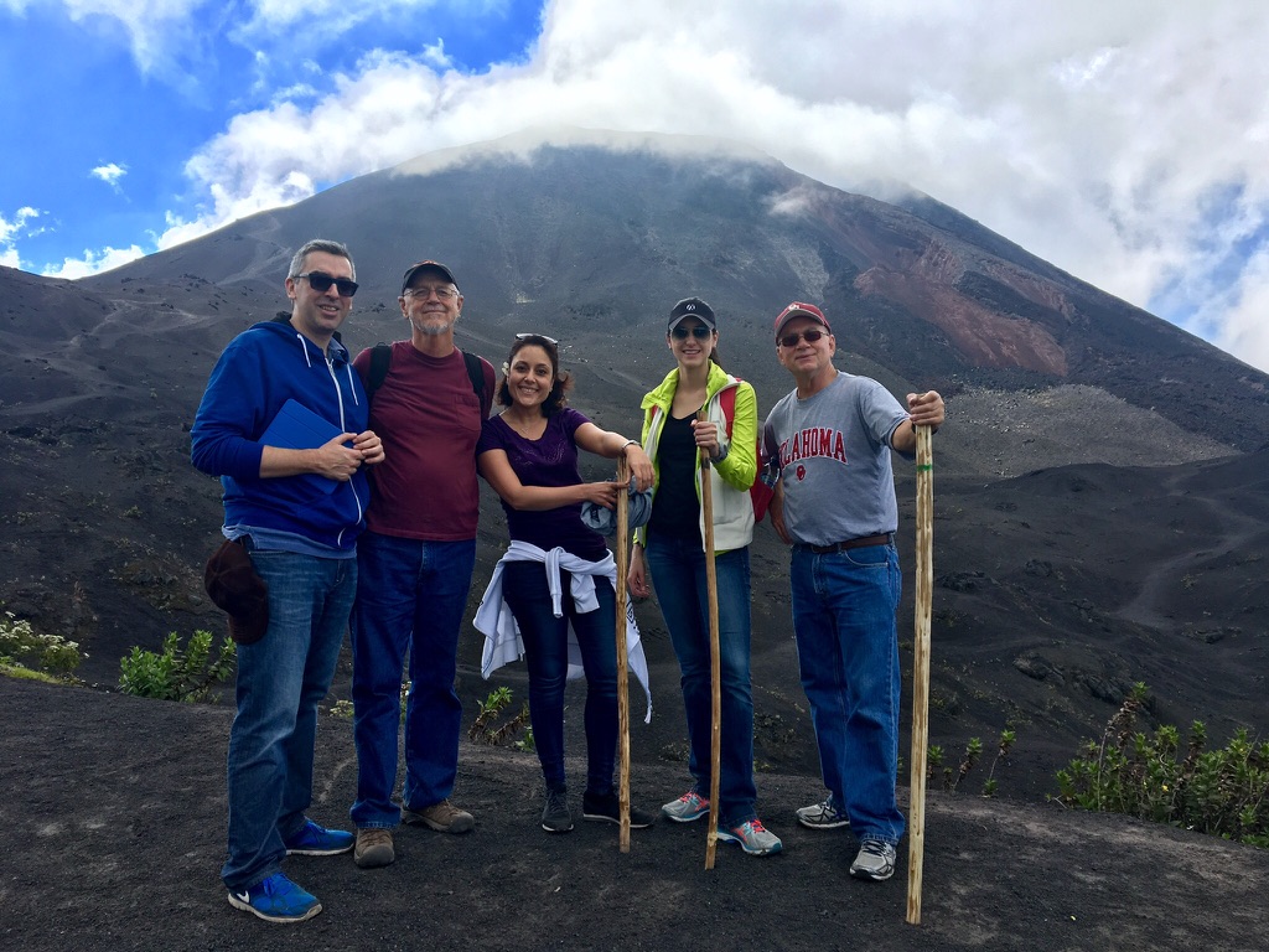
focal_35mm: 29
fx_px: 1063
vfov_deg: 48.2
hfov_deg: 61.7
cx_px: 634
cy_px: 476
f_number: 2.2
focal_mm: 4.15
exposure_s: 1/1183
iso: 25
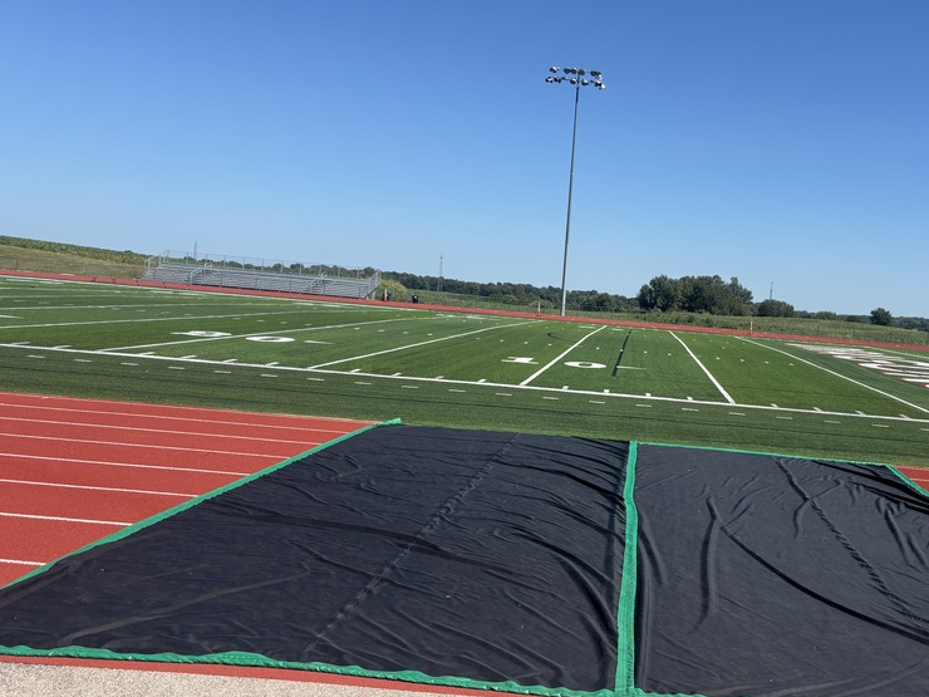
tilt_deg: -1.8
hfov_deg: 50.4
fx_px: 966
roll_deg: -4.0
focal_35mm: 36
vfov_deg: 39.7
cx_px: 625
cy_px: 339
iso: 50
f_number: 1.6
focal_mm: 5.96
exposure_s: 1/3937
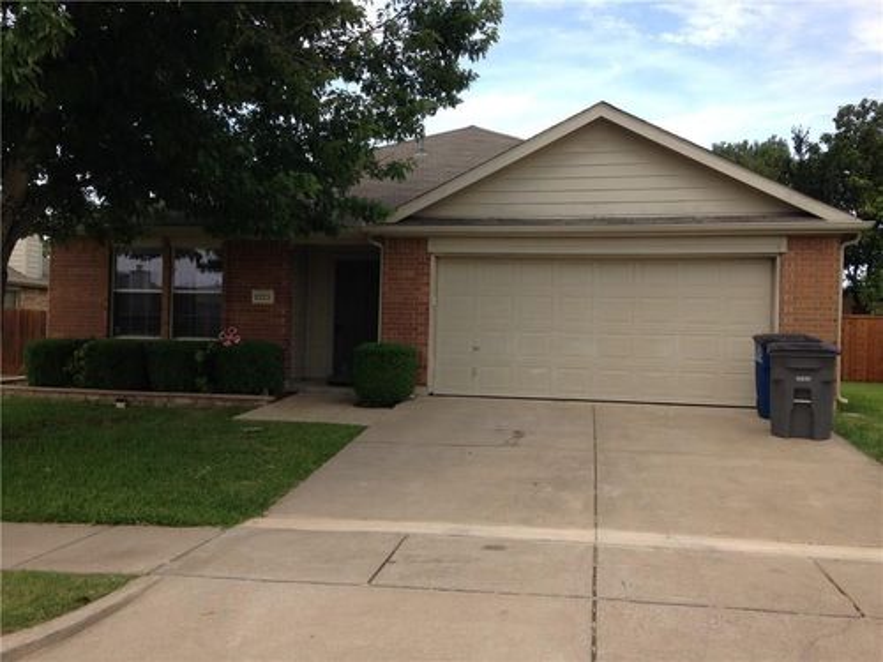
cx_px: 442
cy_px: 331
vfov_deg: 42.9
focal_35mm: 33
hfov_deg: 55.4
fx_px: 842
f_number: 2.4
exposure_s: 1/565
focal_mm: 4.12
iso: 50
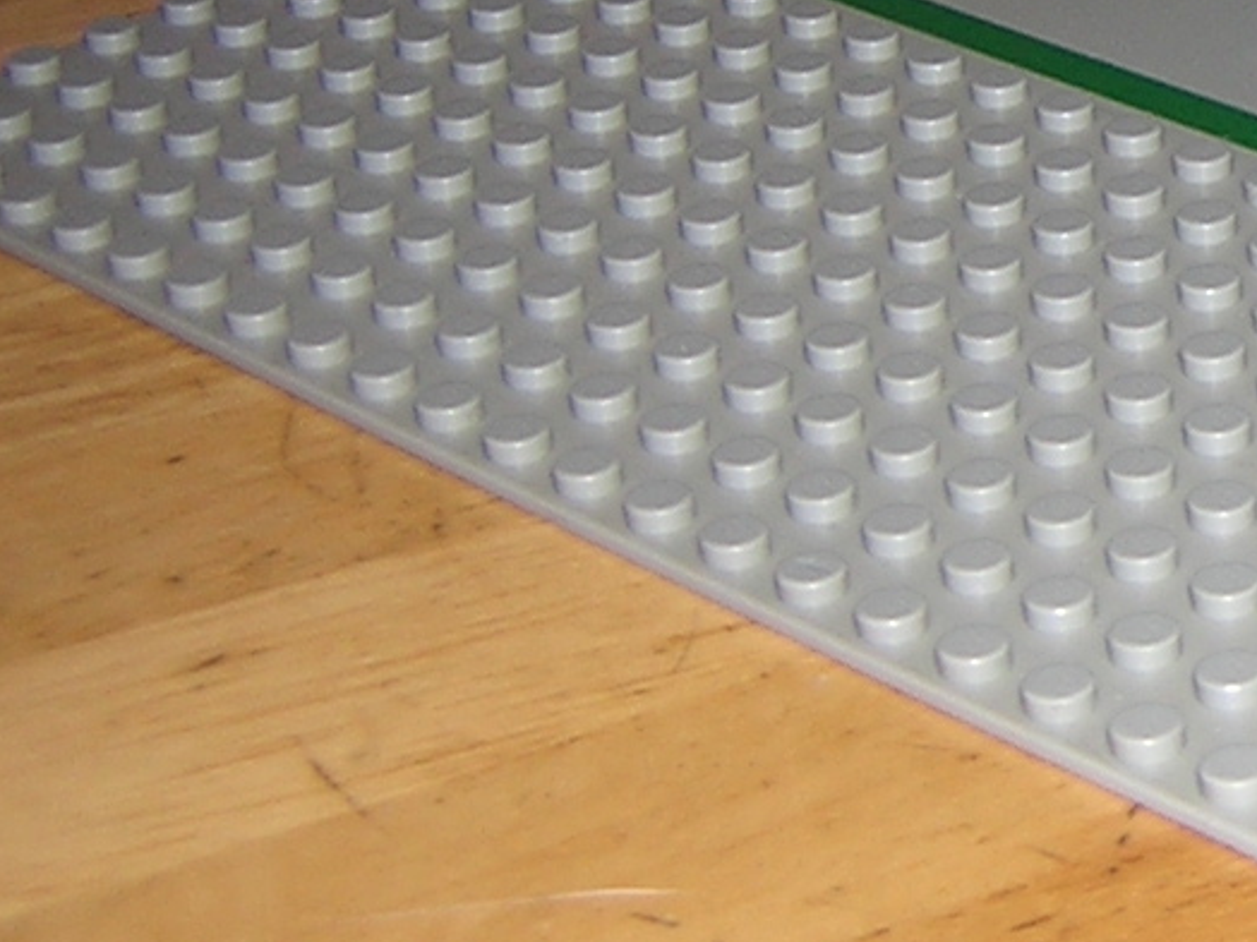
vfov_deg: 13.2
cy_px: -58
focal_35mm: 110
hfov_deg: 16.4
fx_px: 3994
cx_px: 1857
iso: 100
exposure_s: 1/60.1
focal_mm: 4.7
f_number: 2.6
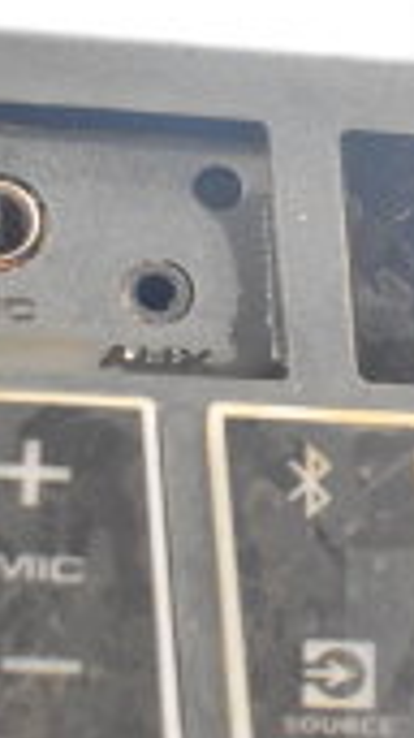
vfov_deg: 13.7
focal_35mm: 157
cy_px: 412
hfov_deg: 7.4
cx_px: 828
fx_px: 3069
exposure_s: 1/50
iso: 2800
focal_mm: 28
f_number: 4.2
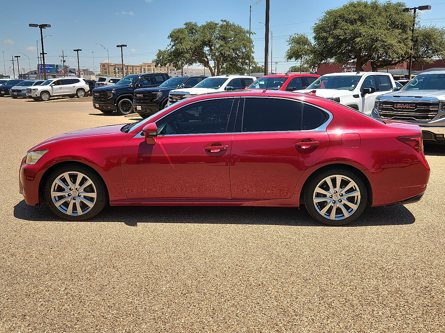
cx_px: 222
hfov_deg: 73.9
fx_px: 296
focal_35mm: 23
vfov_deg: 58.9
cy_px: 166
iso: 50
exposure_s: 1/1429
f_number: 1.8
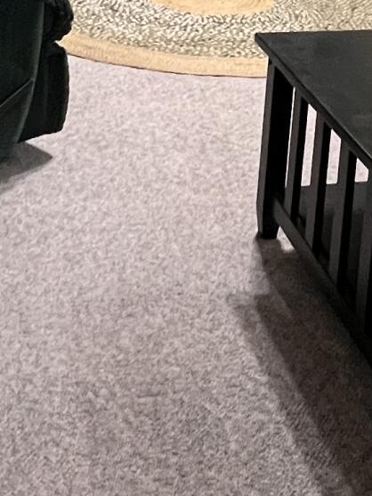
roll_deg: -4.6
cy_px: -154
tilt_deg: -7.5
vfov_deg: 24.2
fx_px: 1003
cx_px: 338
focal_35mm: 70
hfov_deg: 20.6
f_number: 1.8
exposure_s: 1/60
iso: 500
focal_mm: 1.57
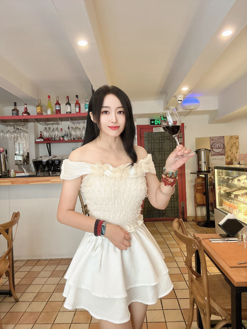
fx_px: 219
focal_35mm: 23
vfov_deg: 73.9
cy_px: 164
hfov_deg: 58.9
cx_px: 124
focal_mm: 2.69
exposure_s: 1/59
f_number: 1.9
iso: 250
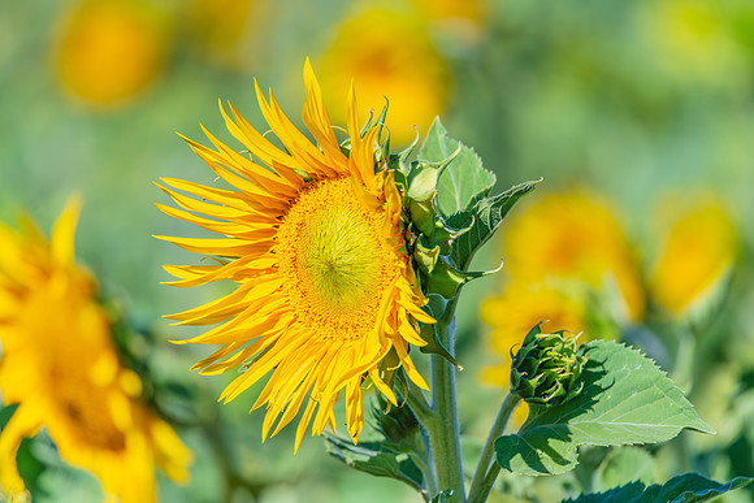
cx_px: 377
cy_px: 252
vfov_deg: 2.3
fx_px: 12569
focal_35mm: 600
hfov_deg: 3.4
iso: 800
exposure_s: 1/4000
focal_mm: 600
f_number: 6.3
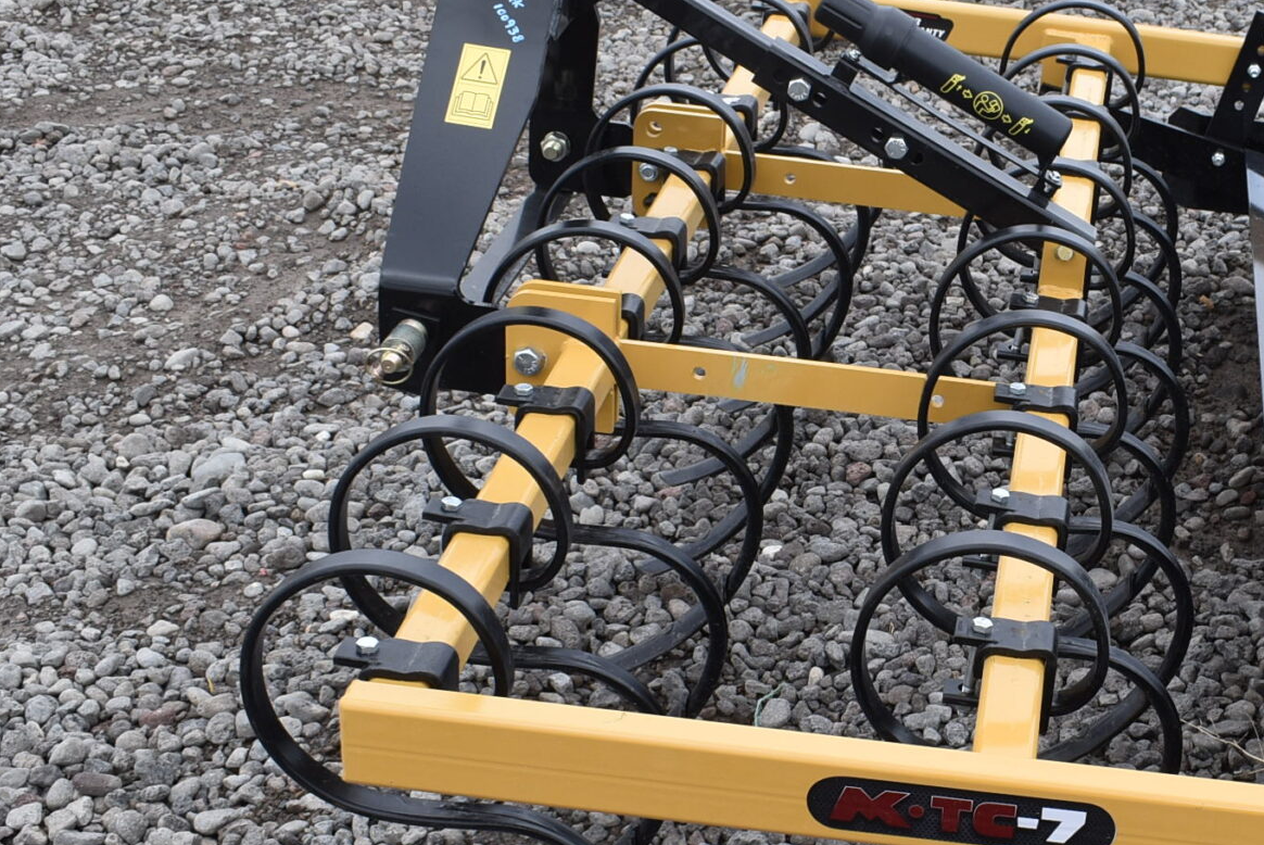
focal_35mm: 66
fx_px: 2319
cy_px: 552
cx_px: 1091
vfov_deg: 20.6
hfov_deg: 29.5
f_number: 8
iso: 200
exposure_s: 1/250
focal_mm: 20
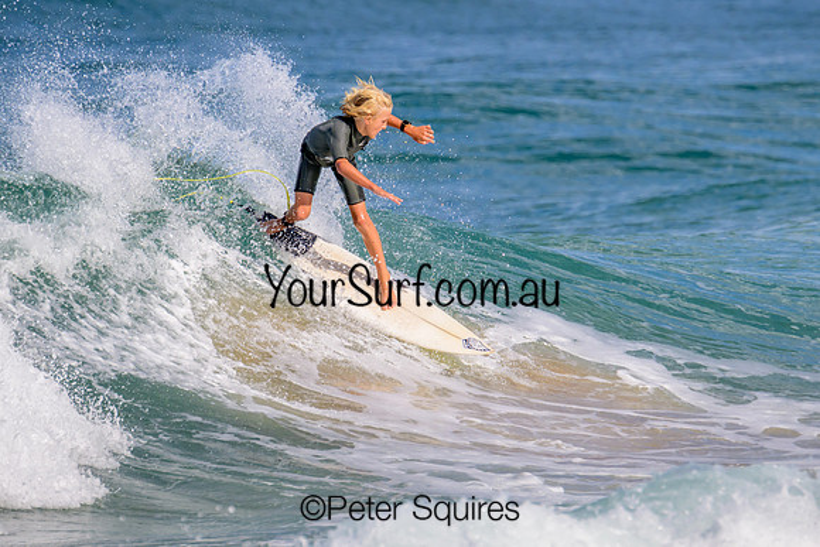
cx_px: 444
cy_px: 219
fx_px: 19928
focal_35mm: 875
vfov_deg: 1.6
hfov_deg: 2.4
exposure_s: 1/2000
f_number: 11
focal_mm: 680
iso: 640
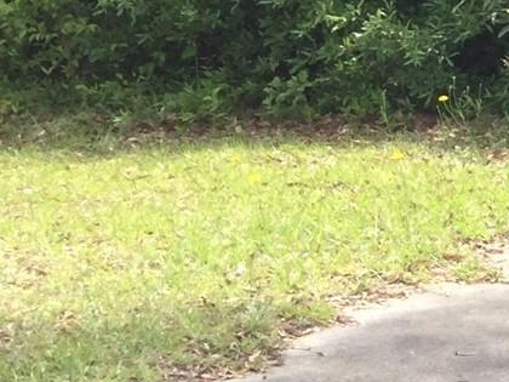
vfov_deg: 9.7
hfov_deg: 11.4
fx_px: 2220
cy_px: -70
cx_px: 1105
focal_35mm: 151
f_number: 2.4
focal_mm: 3.3
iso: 25
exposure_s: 1/267
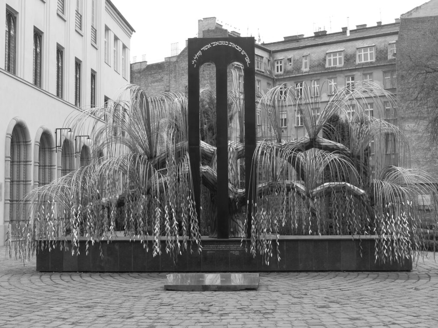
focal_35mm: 52
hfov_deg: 36.8
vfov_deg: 28.0
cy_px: 164
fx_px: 658
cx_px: 219
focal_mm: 9.4
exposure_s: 1/320
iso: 100
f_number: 2.8
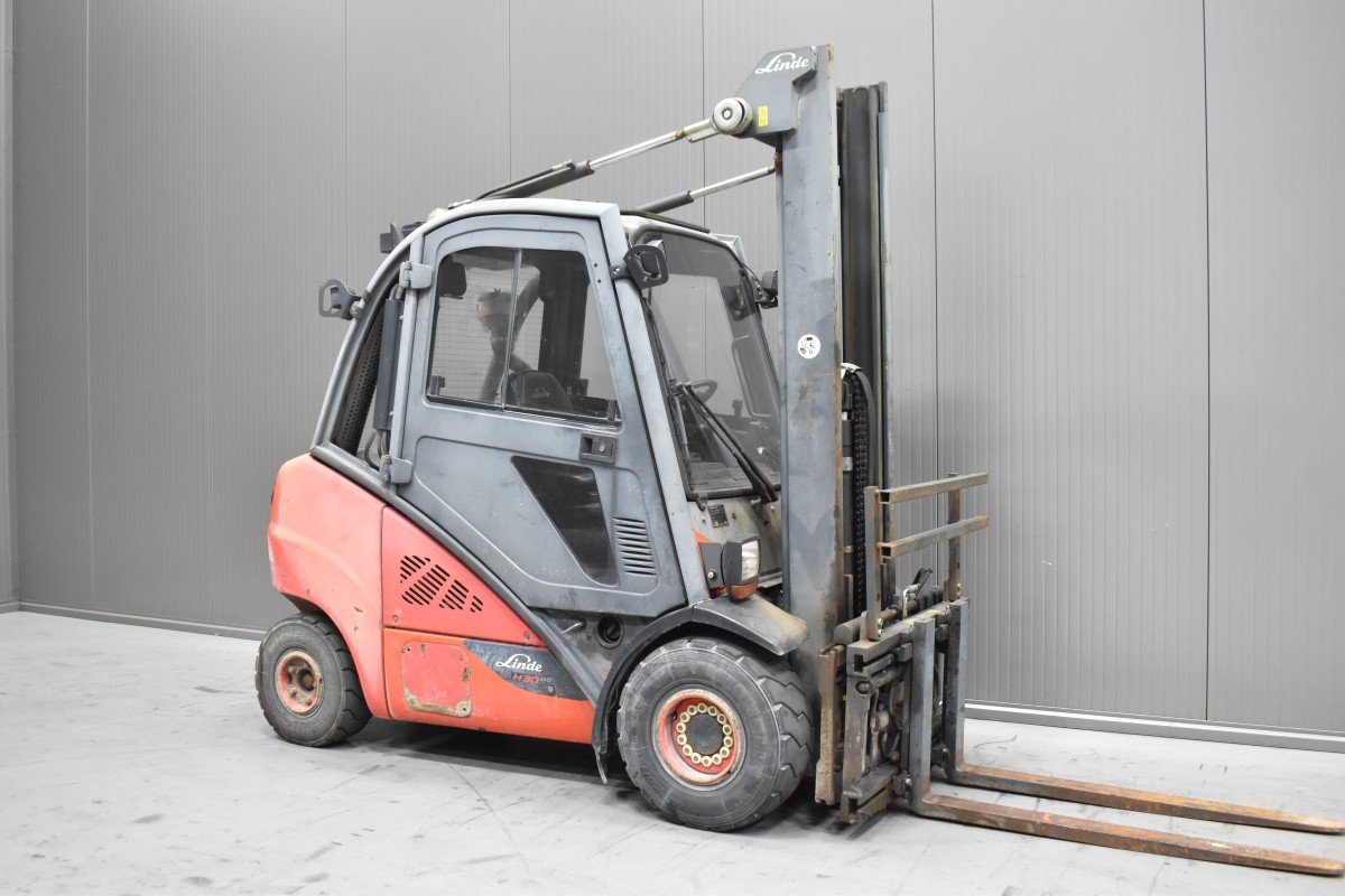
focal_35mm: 33
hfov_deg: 57.2
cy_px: 448
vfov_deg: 40.0
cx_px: 672
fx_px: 1233
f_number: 4.5
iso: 1600
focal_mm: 22
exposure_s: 1/30
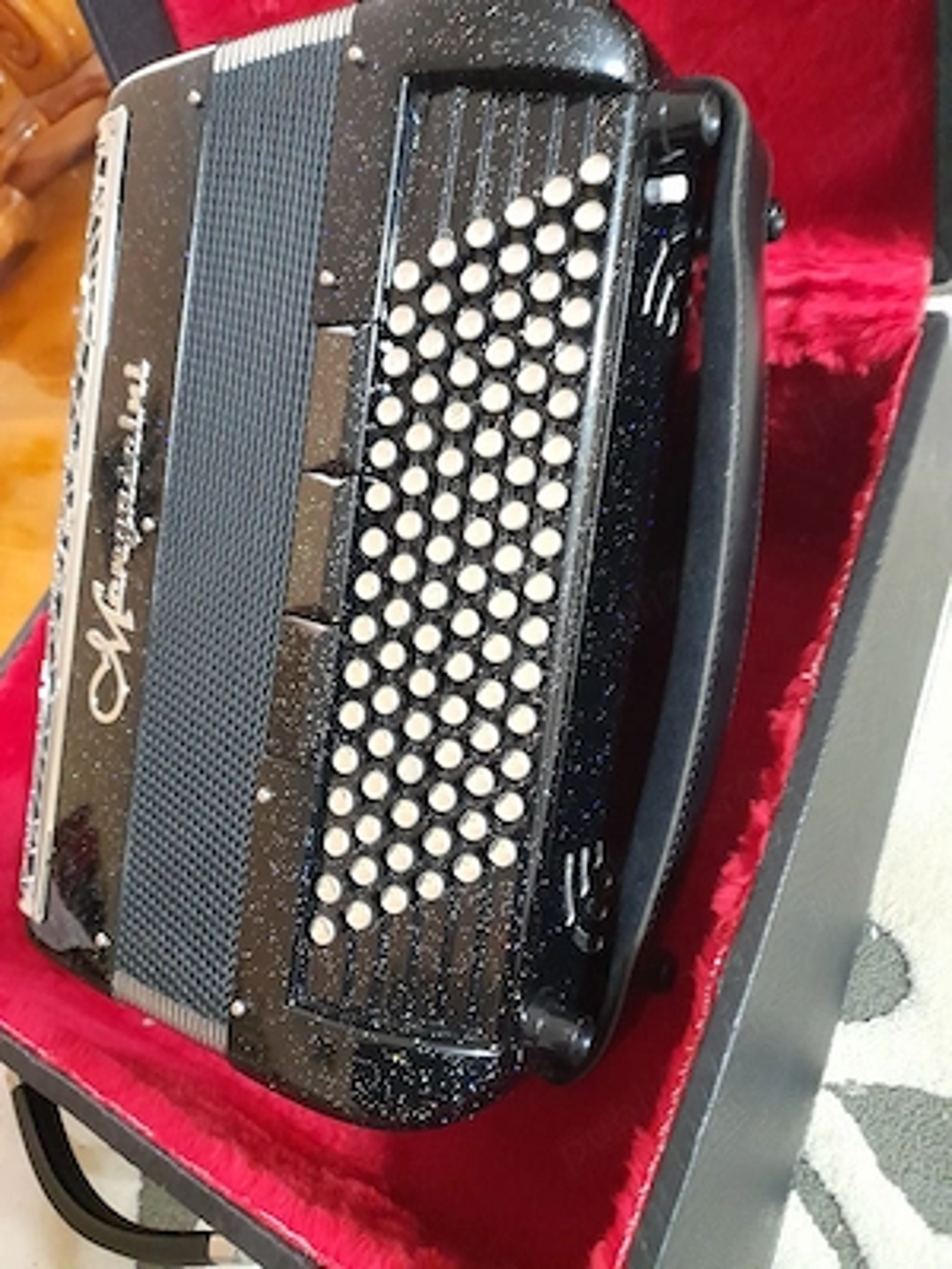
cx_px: 476
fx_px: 917
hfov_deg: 54.9
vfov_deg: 69.4
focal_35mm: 25
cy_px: 634
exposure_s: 1/20
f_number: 2
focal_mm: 4.6
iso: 1000
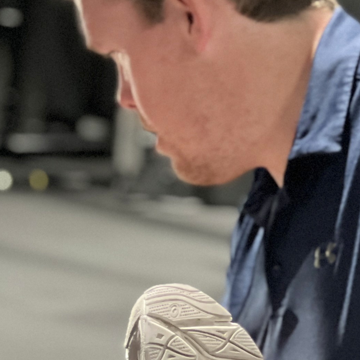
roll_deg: -3.6
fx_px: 3094
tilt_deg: -7.4
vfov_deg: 6.6
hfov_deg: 6.7
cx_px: 276
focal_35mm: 263
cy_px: 353
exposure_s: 1/14
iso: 640
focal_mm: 9
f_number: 2.8
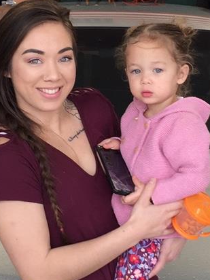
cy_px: 113
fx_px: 930
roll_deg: -0.3
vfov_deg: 17.1
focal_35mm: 115
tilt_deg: -8.4
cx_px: 146
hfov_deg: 12.9
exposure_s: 1/60
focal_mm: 4.15
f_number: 2.2
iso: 40
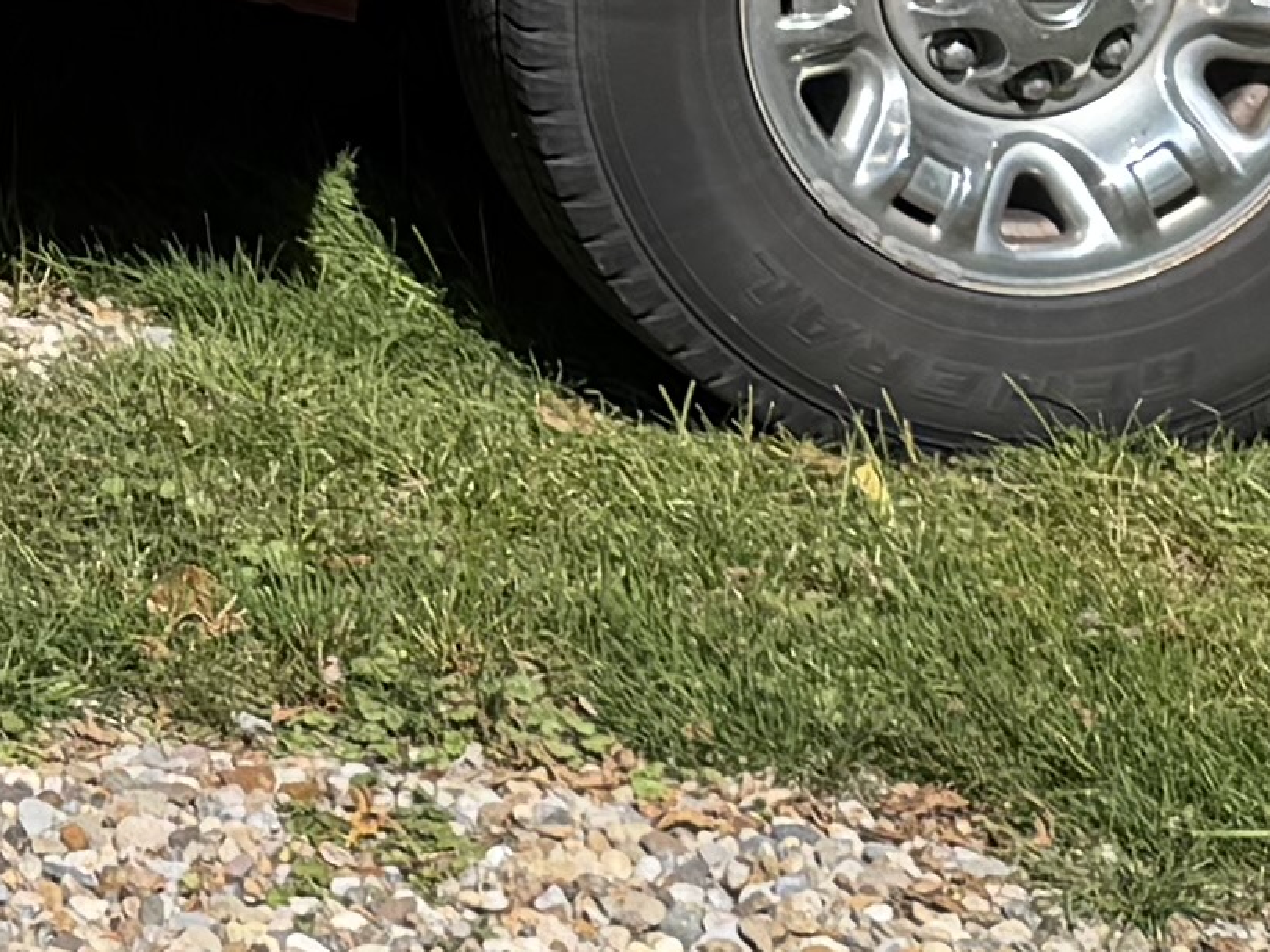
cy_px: -604
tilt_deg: -8.3
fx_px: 6199
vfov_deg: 8.5
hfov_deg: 10.8
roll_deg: -1.2
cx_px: -1156
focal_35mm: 169
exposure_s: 1/4405
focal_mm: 6.76
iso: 80
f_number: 1.78
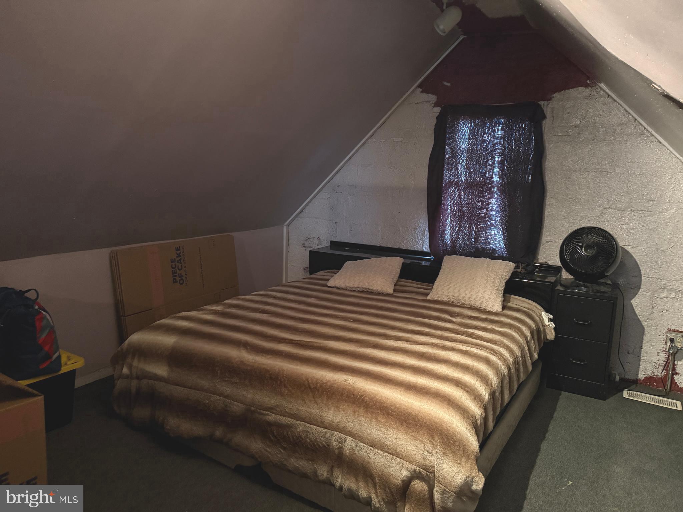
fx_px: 474
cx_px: 342
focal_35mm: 24
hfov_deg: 71.6
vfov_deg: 56.8
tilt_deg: -9.4
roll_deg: -2.8
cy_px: 256
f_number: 1.78
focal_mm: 6.76
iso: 1600
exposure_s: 1/24
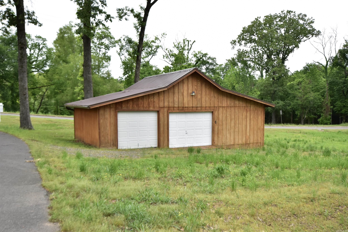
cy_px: 116
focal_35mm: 33
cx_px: 174
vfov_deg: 40.0
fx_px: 319
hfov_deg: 57.2
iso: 400
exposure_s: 1/320
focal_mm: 22
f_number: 10
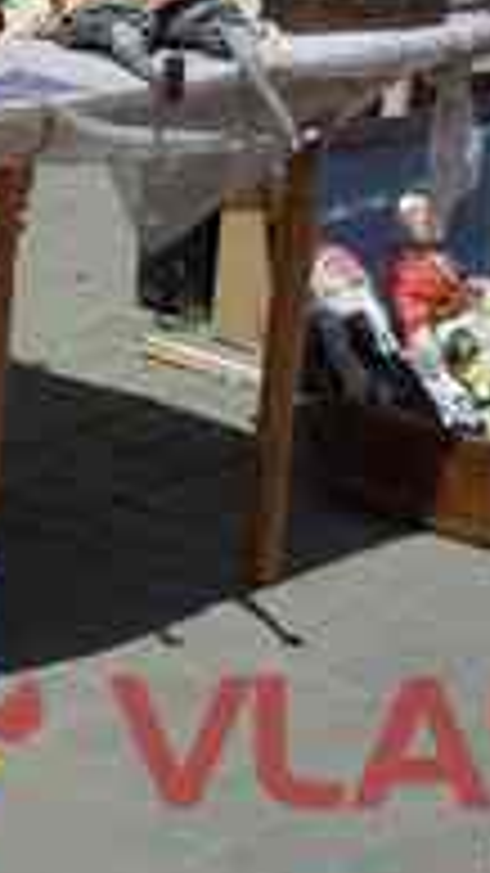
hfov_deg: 7.8
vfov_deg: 14.4
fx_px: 3398
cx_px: -580
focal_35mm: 147
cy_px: -29
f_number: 4.2
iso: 100
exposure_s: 1/1600
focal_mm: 26
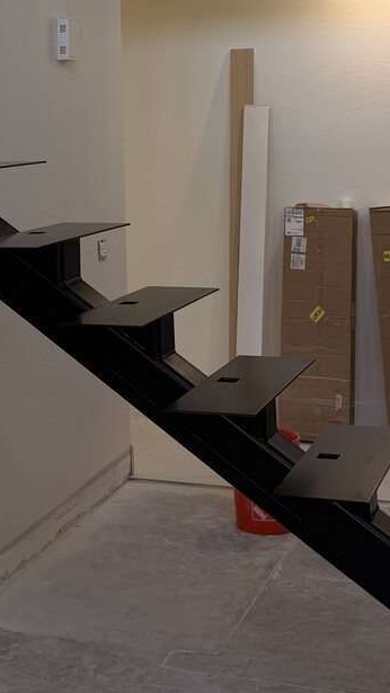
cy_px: 46
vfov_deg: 29.5
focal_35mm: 68
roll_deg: +1.5
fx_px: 1250
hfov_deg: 17.7
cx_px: 121
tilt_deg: +3.2
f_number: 1.78
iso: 50
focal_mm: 6.76
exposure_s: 1/123
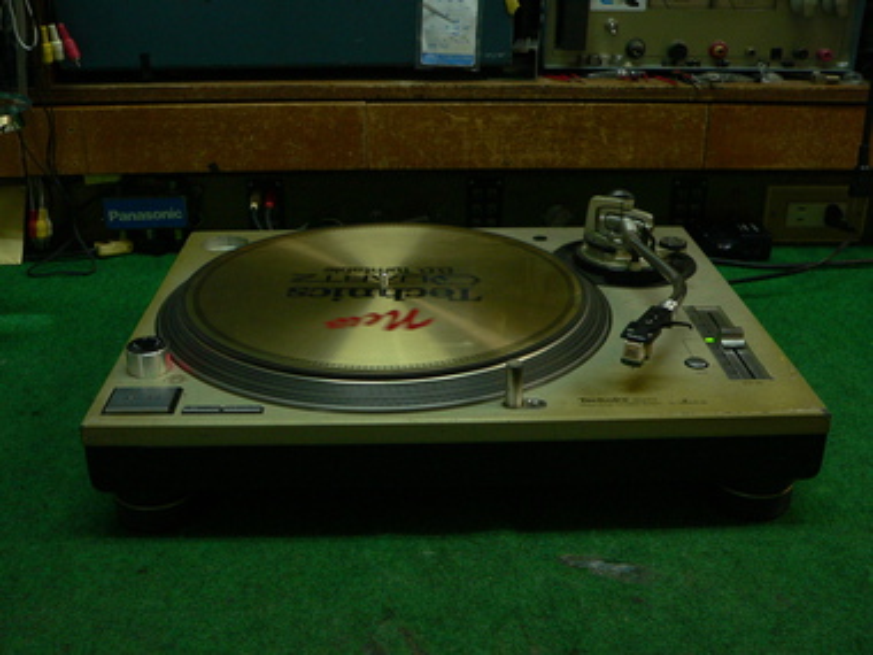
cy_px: 328
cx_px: 436
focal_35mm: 39
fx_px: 984
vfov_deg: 36.8
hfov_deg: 47.9
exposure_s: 1/40
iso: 200
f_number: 2.8
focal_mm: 6.5
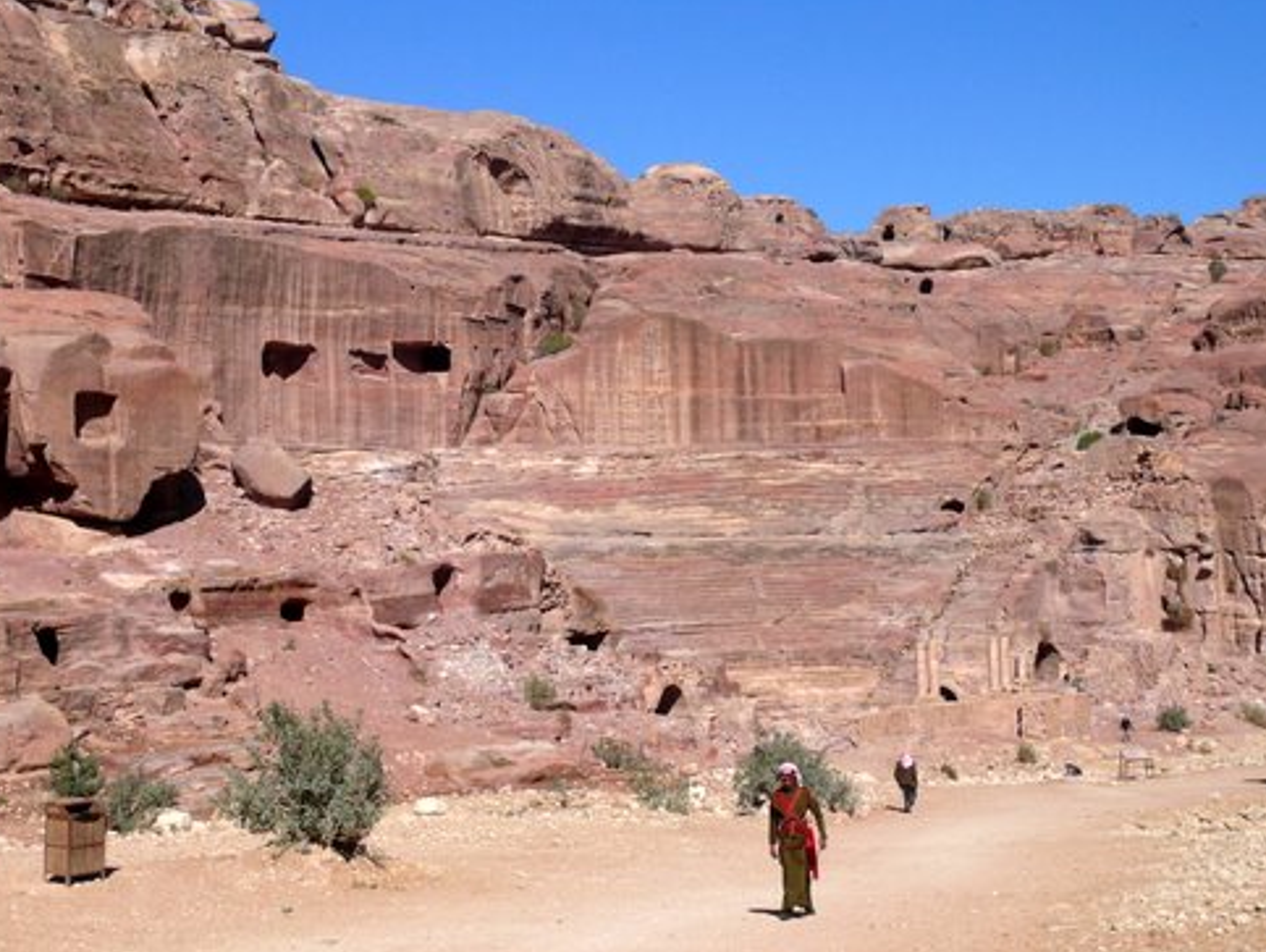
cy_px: 481
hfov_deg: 32.2
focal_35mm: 60
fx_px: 2196
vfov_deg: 24.4
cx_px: 621
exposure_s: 1/250
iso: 100
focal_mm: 9.6
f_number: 11
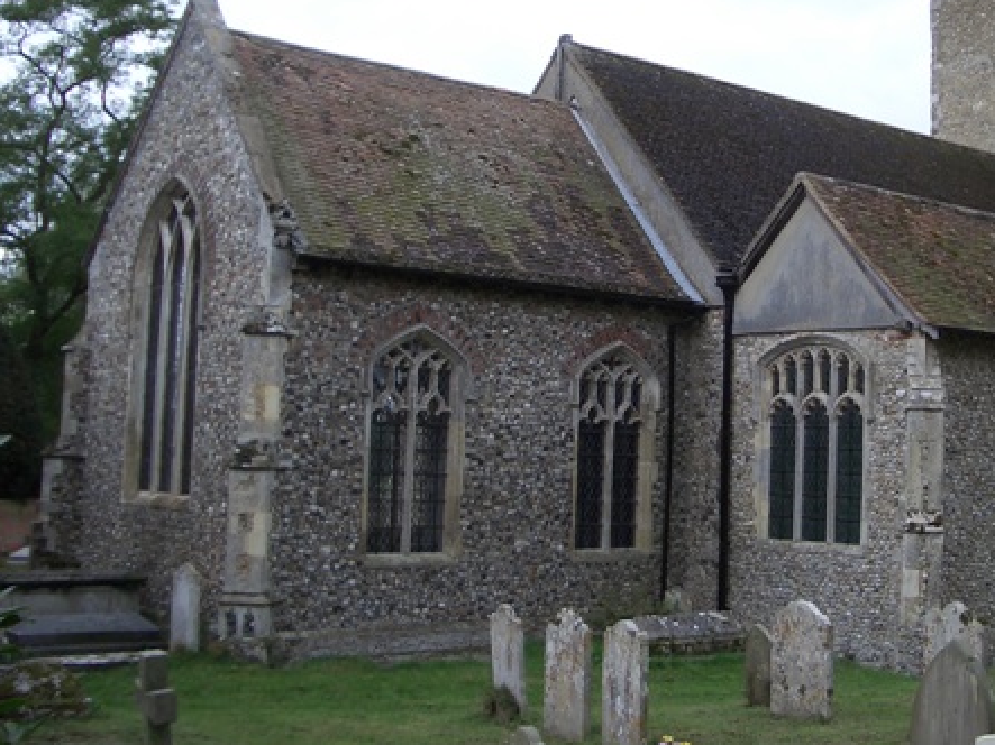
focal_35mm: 51
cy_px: 272
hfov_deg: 36.8
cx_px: 722
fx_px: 1466
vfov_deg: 28.4
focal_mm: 5.8
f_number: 2.6
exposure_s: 1/320
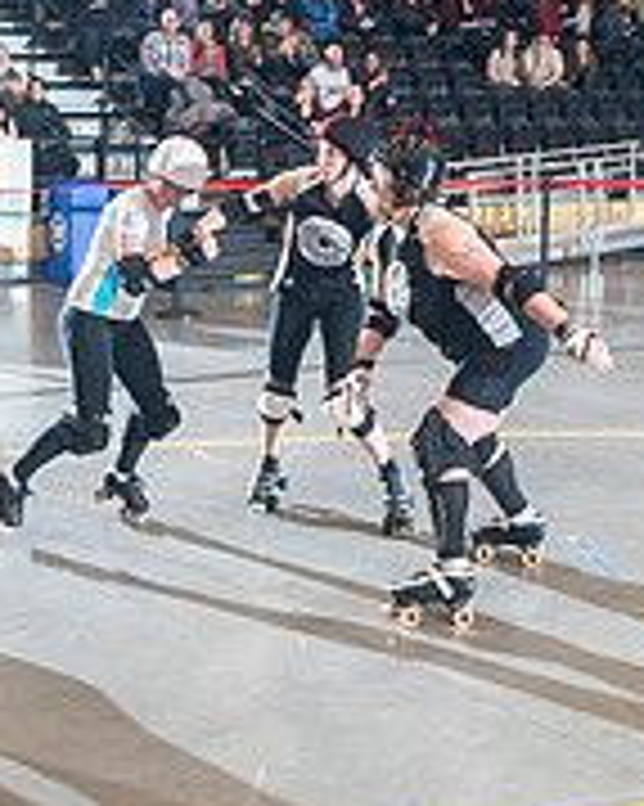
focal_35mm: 73
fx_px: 1741
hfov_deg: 21.0
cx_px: 288
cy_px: 358
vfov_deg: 26.1
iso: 500
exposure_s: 1/160
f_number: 5
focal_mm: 24
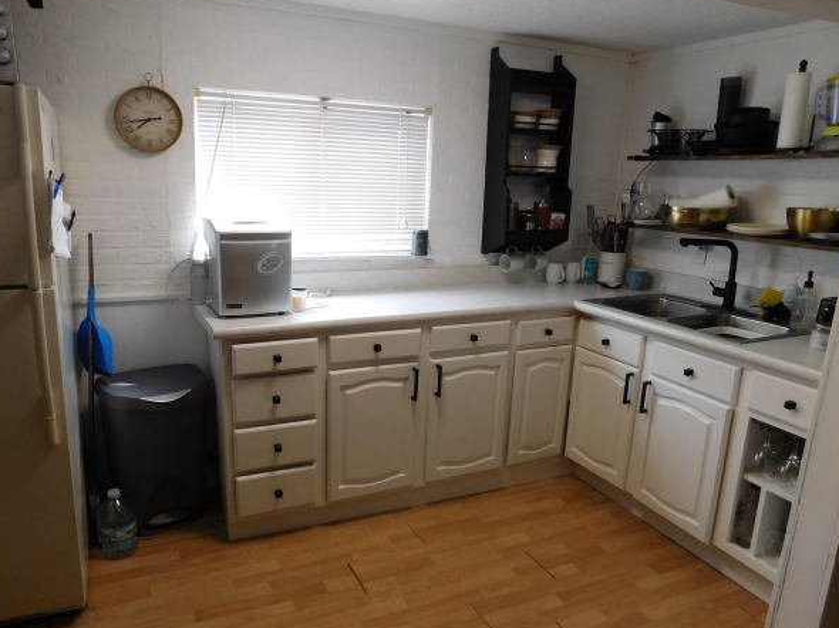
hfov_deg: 67.3
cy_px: 334
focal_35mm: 26
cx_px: 393
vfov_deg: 53.0
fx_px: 630
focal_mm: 4
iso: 125
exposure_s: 1/40
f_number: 3
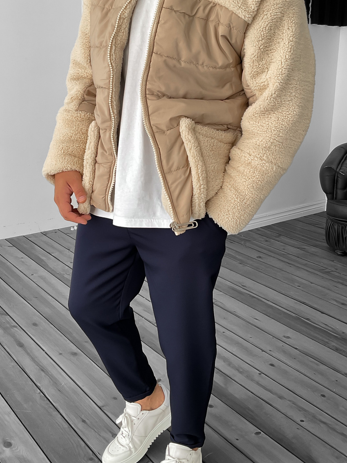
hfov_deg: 35.1
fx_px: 548
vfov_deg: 45.4
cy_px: 178
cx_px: 175
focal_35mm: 41
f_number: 1.8
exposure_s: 1/120
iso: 25
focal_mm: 3
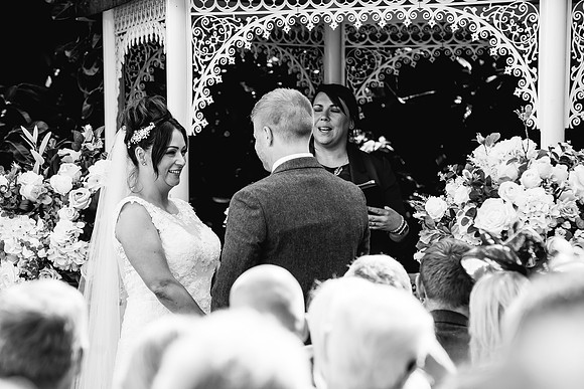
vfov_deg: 7.2
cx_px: 292
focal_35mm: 191
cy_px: 194
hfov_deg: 10.8
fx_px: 3101
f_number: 5.6
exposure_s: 1/320
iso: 400
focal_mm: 180
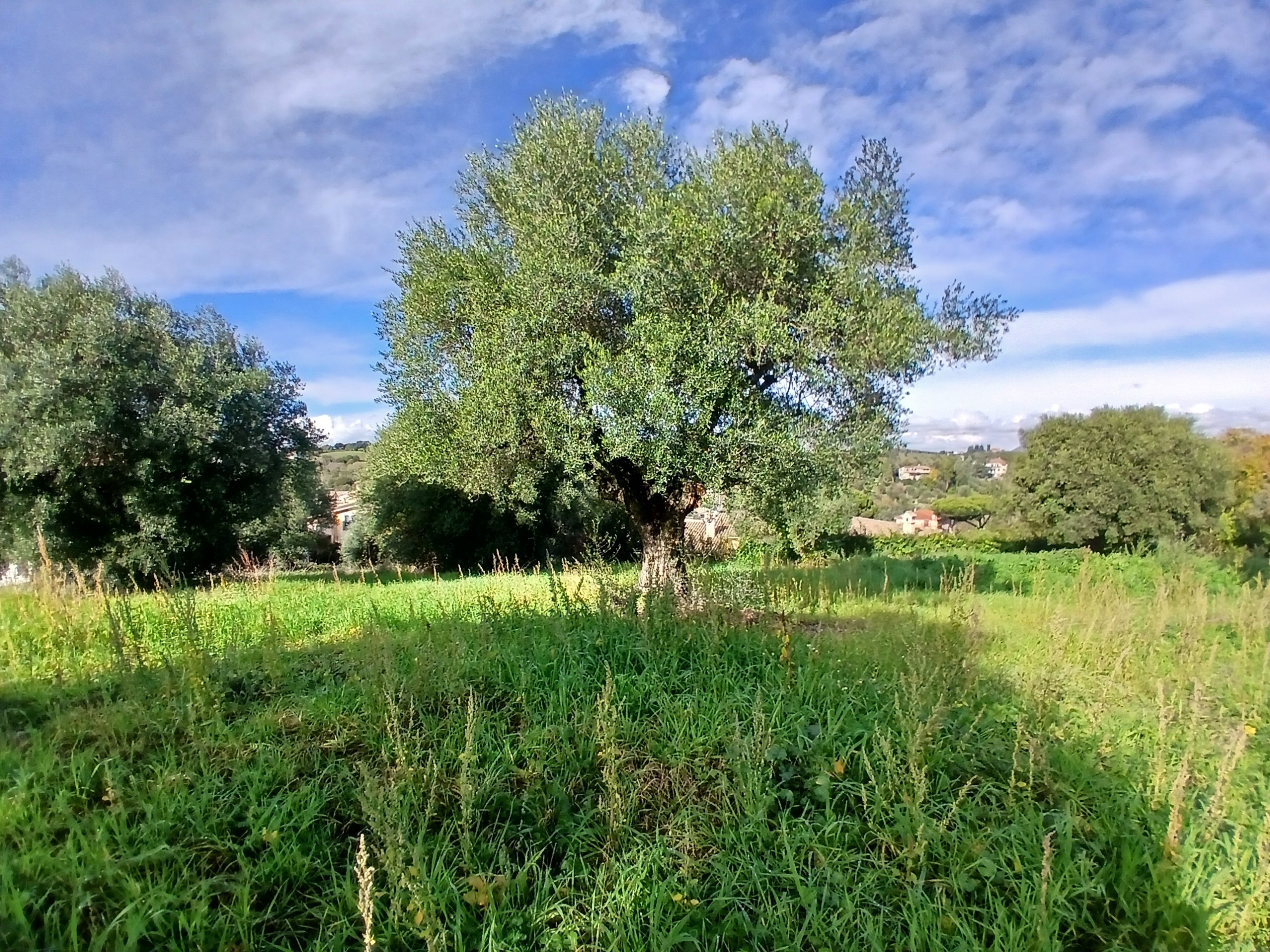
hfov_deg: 91.0
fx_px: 624
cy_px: 476
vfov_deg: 74.7
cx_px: 635
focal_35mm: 17
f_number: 2.2
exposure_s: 1/1110
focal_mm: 1.4
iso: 50
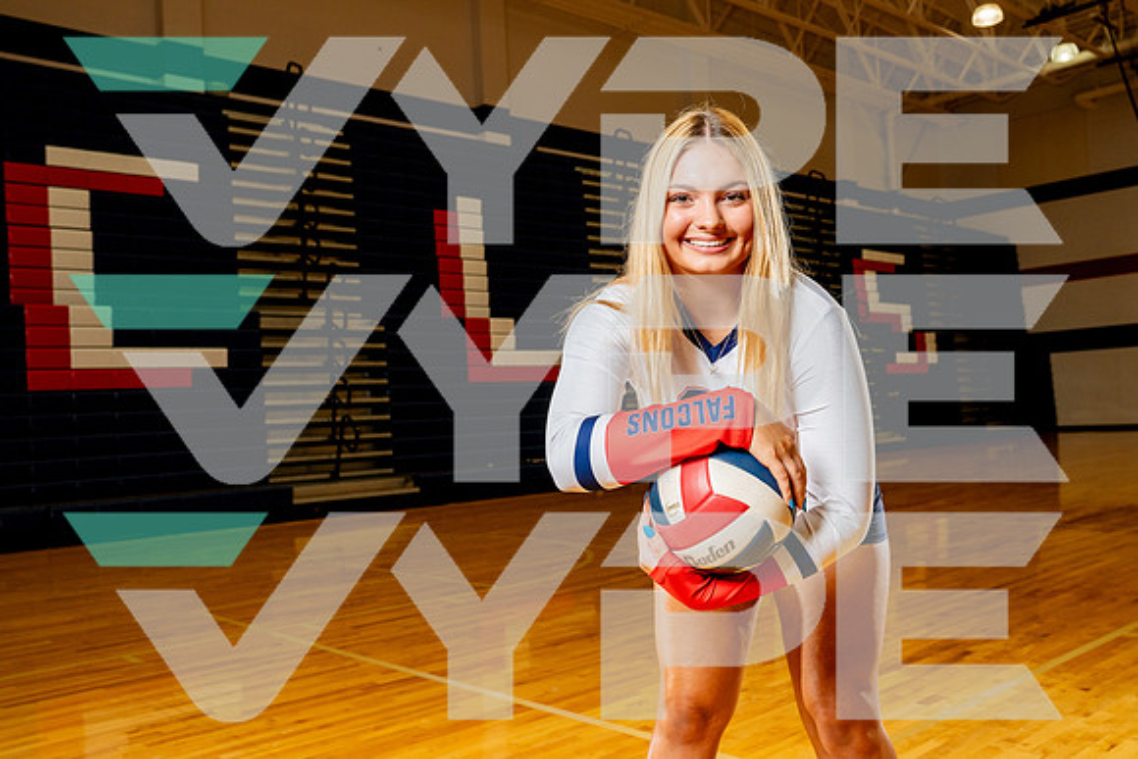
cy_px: 375
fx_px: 1017
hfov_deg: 58.5
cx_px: 560
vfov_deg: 41.0
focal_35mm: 32
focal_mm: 31
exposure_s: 1/250
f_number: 5.6
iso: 400
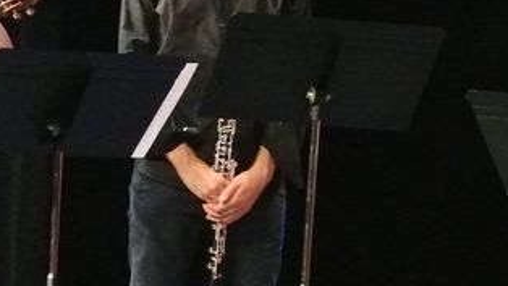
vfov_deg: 5.6
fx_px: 2911
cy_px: 82
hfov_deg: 9.9
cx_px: 526
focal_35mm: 216
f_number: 3.8
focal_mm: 30
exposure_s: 1/80
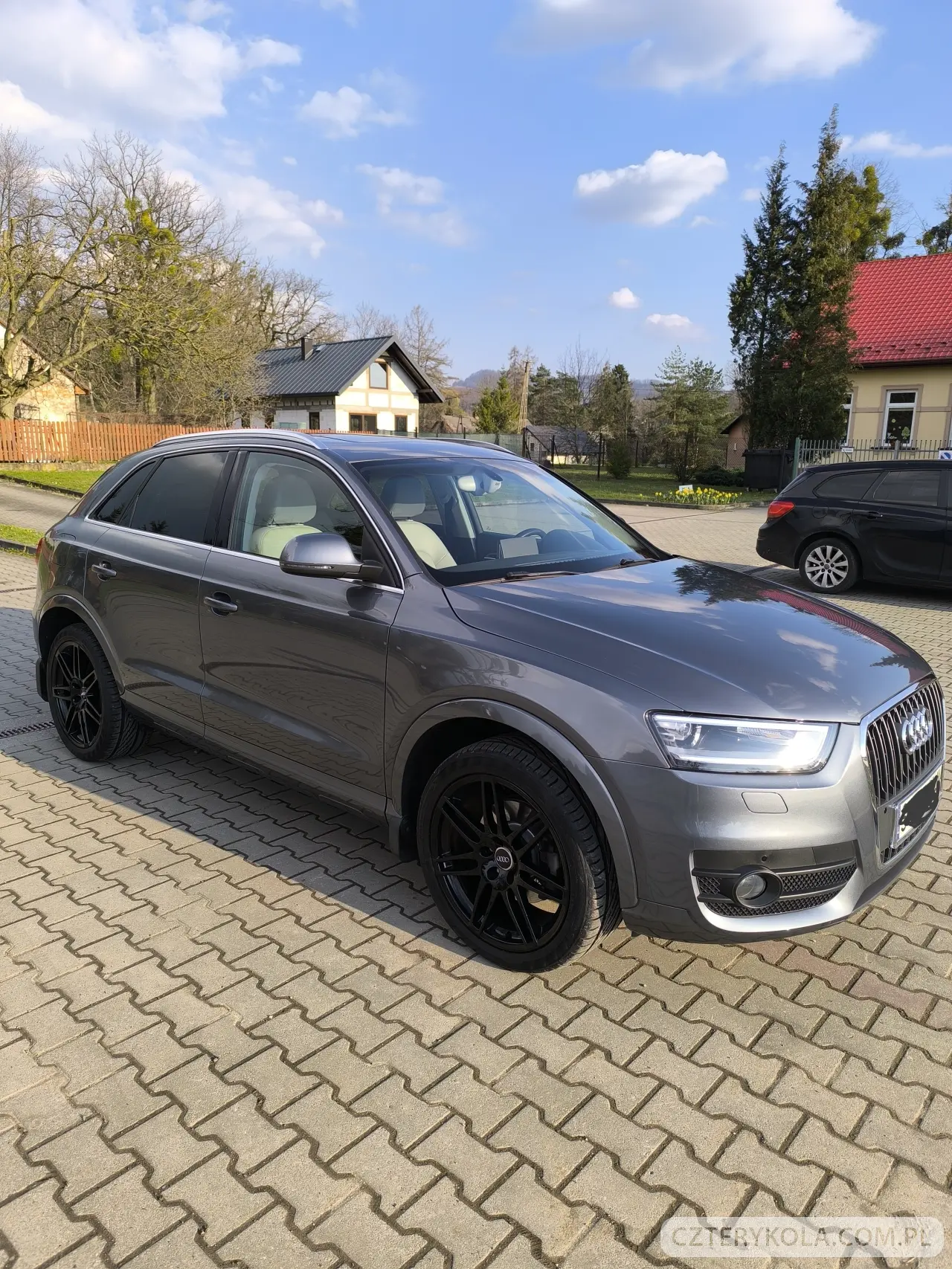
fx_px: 843
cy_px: 634
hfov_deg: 58.9
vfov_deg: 73.9
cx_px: 476
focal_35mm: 23
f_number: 1.65
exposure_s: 1/448
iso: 50
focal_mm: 6.14
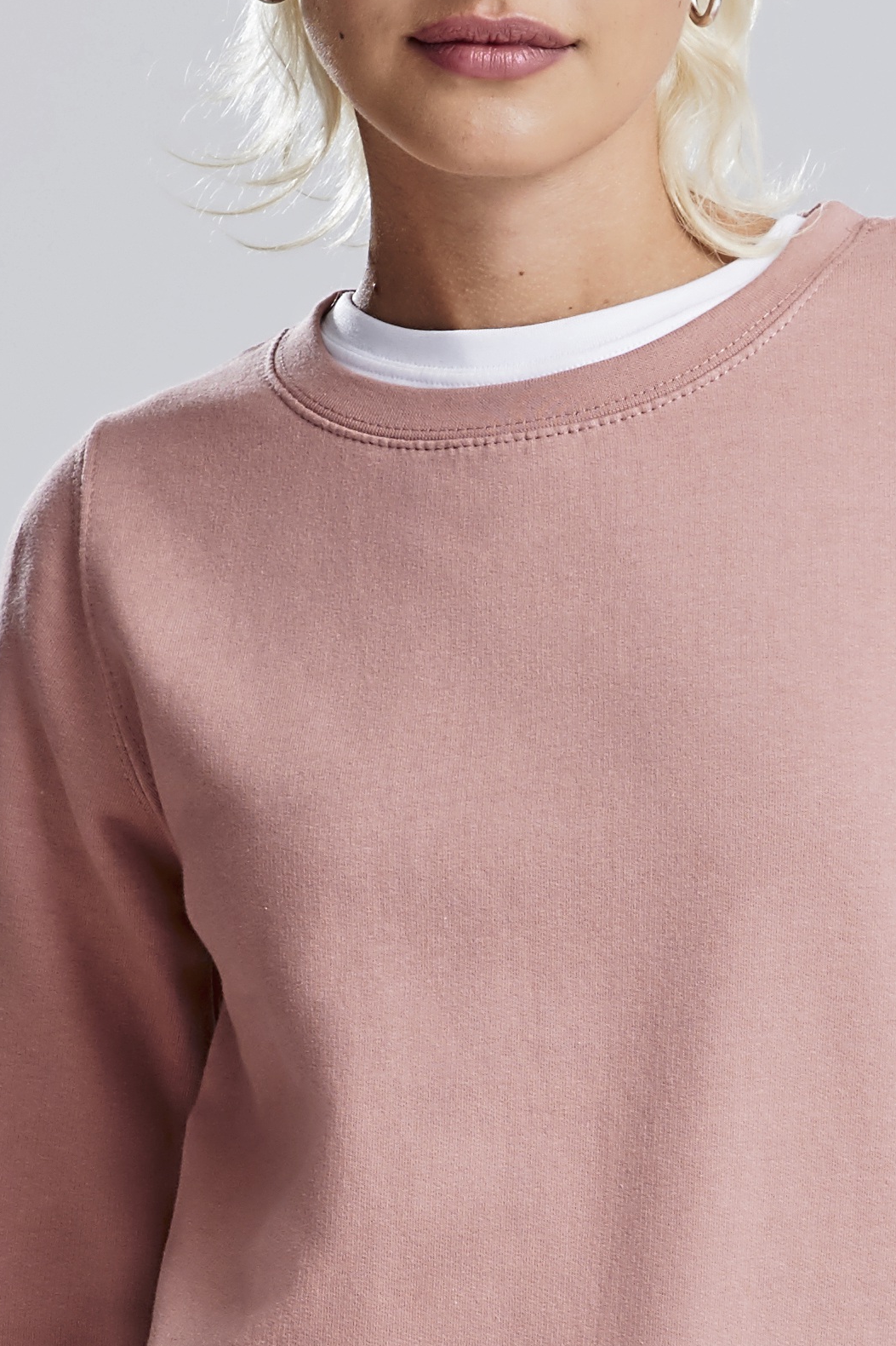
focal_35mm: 442
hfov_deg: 3.1
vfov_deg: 4.7
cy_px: 1079
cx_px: 588
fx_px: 16504
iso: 400
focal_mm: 116
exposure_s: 1/160
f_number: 10
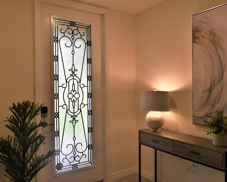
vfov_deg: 47.1
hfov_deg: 57.0
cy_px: 92
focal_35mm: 31
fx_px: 208
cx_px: 127
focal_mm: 18
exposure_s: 1/160
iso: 400
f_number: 6.3
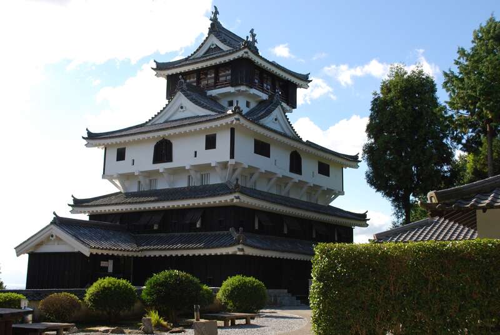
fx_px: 605
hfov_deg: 44.9
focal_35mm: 44
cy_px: 168
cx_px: 250
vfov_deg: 30.9
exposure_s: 1/200
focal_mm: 29
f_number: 6.3
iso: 100
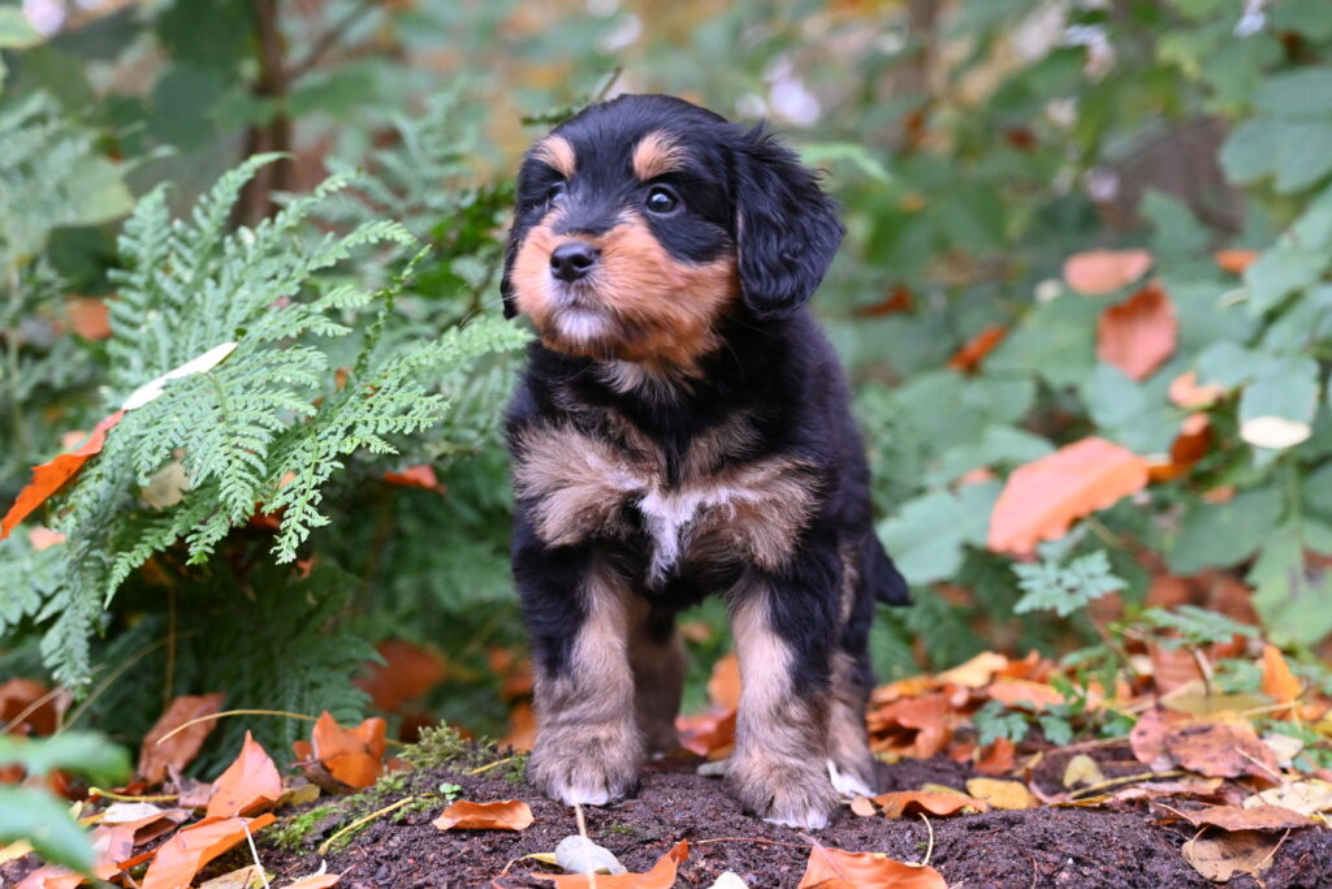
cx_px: 666
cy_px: 444
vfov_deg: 17.5
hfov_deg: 26.0
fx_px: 2886
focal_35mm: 78
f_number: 4
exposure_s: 1/125
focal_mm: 52
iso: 2800
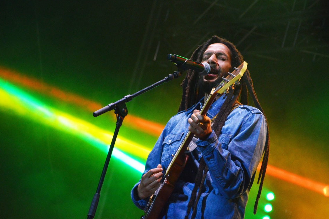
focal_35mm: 169
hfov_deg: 12.2
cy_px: 114
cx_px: 165
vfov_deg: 8.1
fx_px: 1539
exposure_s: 1/125
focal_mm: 105
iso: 1400
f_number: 5.6
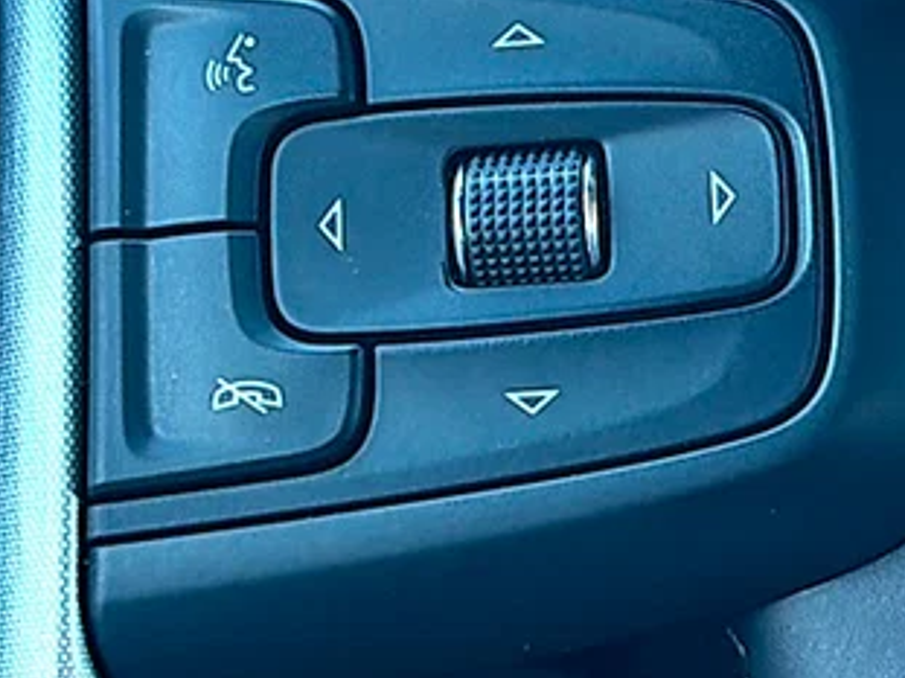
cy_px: 223
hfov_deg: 21.8
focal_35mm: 90
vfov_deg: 16.4
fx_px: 2352
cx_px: 483
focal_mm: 6.76
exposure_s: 1/65
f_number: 1.78
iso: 100
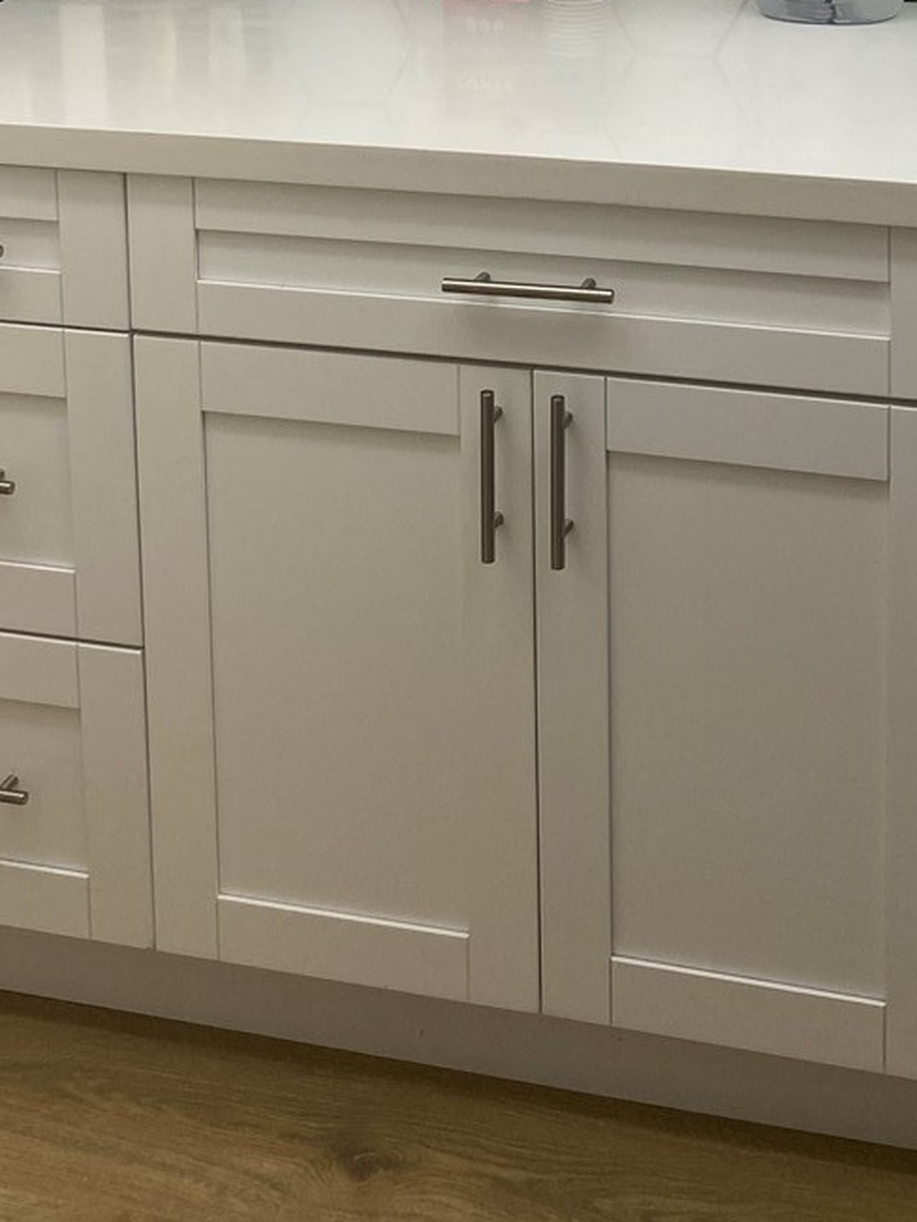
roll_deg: -0.4
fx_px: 2259
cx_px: 671
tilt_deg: -6.1
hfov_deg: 22.8
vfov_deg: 27.3
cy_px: -173
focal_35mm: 64
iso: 64
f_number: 1.8
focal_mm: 4.25
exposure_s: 1/120
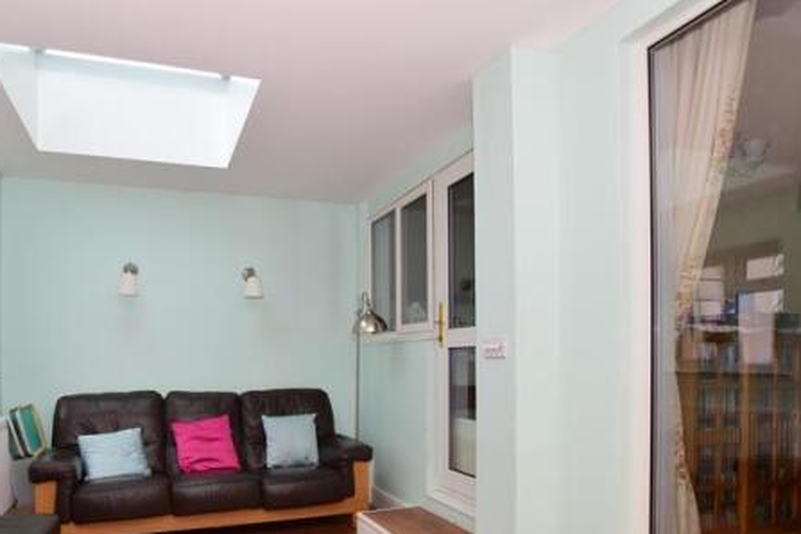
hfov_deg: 77.3
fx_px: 489
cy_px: 361
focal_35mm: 22
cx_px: 305
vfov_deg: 55.9
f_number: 16
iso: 500
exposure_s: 1/20
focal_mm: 10
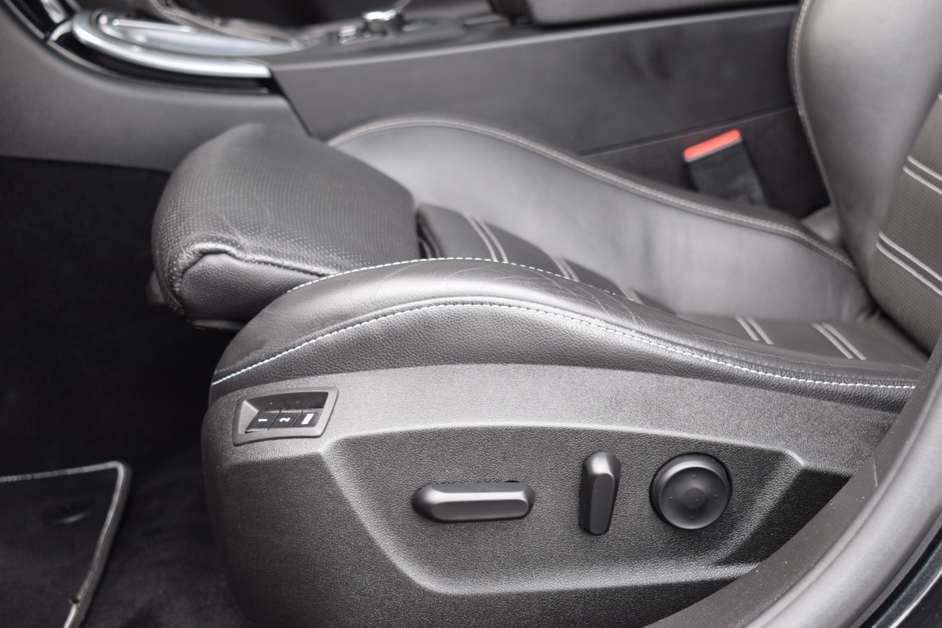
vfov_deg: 20.2
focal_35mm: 68
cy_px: 314
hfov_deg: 29.9
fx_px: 1766
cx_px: 471
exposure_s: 1/60
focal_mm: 45
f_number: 5
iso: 640
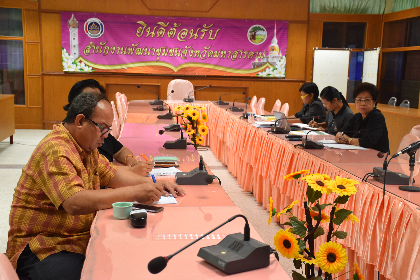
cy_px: 140
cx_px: 210
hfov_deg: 38.9
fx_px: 595
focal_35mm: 51
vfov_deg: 26.5
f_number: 4.2
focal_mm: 34
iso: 800
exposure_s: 1/60
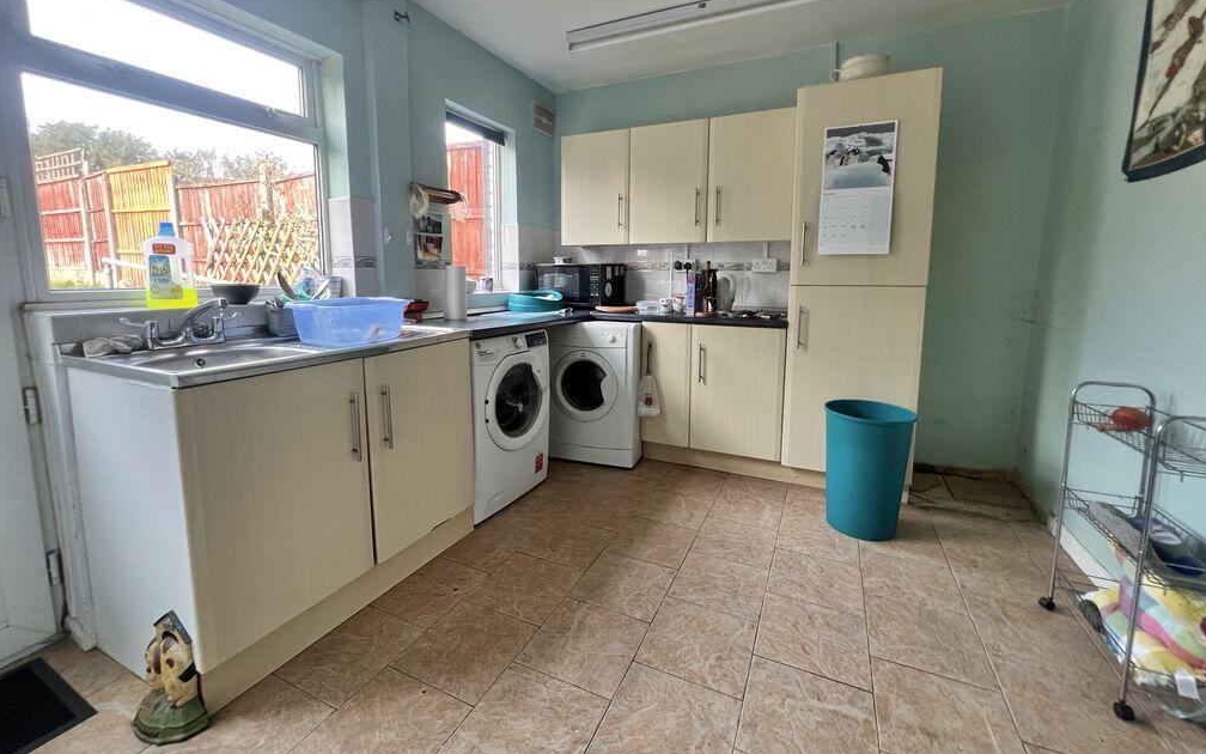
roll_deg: +0.1
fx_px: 460
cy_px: 338
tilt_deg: -6.2
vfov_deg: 78.4
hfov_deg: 105.3
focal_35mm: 14
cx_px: 609
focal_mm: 1.57
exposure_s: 1/99
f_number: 1.8
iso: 200
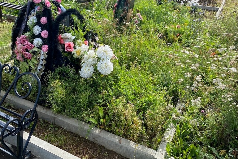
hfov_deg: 52.7
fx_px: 238
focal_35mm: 36
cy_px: 67
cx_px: 93
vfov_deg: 36.8
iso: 32
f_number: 1.8
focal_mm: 4.25
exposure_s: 1/949
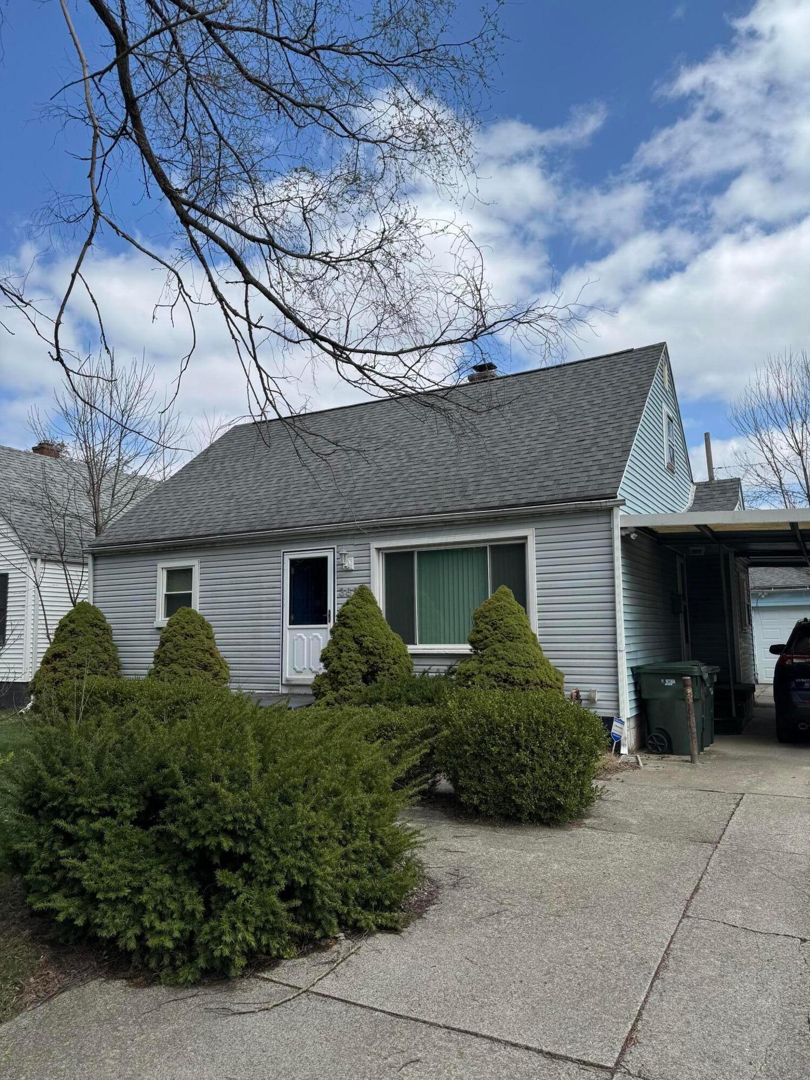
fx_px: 749
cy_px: 540
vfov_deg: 71.6
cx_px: 405
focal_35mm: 24
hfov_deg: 56.8
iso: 80
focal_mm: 6.76
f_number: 1.78
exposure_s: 1/5348
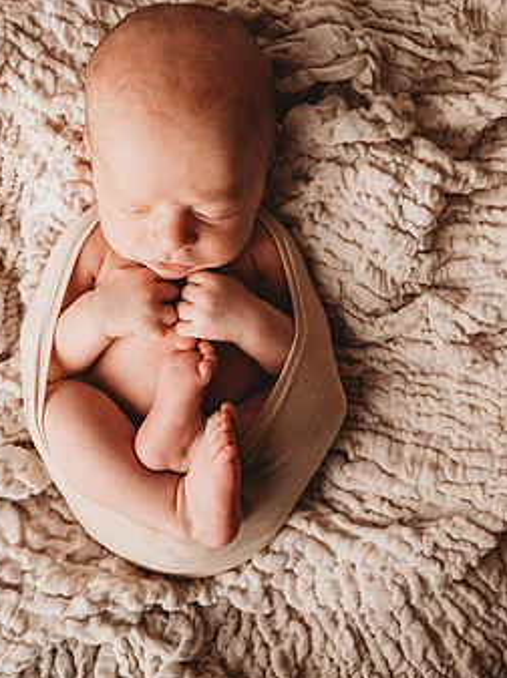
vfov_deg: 41.8
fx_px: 880
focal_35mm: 45
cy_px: 256
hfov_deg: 32.0
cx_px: 207
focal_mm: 35
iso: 100
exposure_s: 1/160
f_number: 4
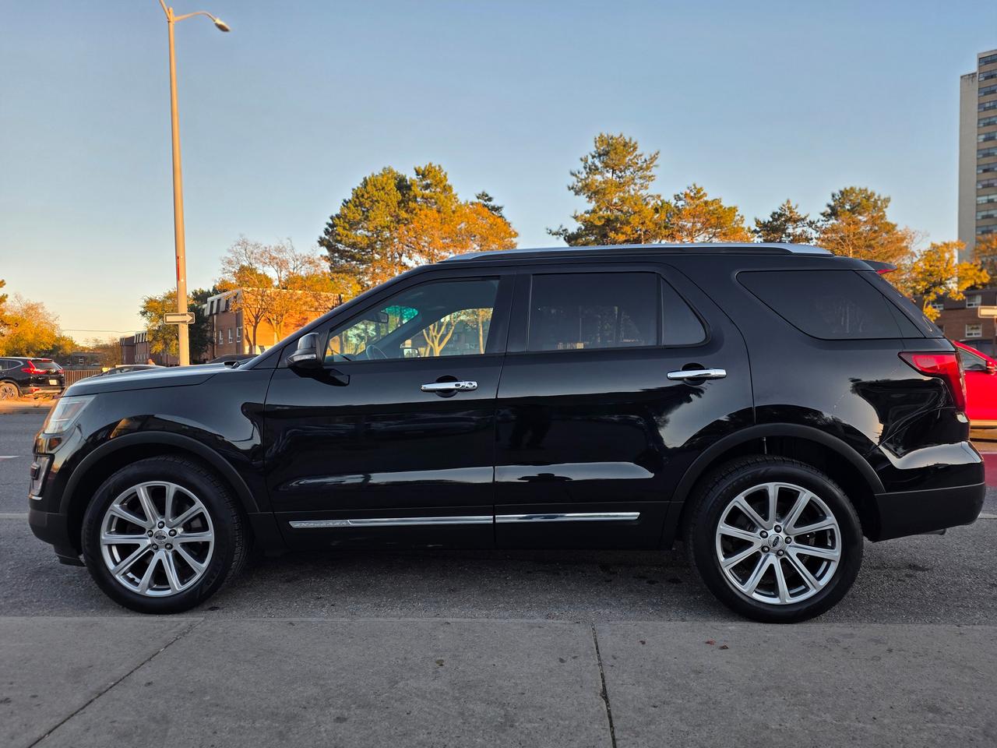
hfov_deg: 73.9
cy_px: 374
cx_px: 498
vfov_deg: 58.9
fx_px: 662
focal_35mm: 23
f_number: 1.7
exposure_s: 1/1418
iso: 80
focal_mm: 6.25
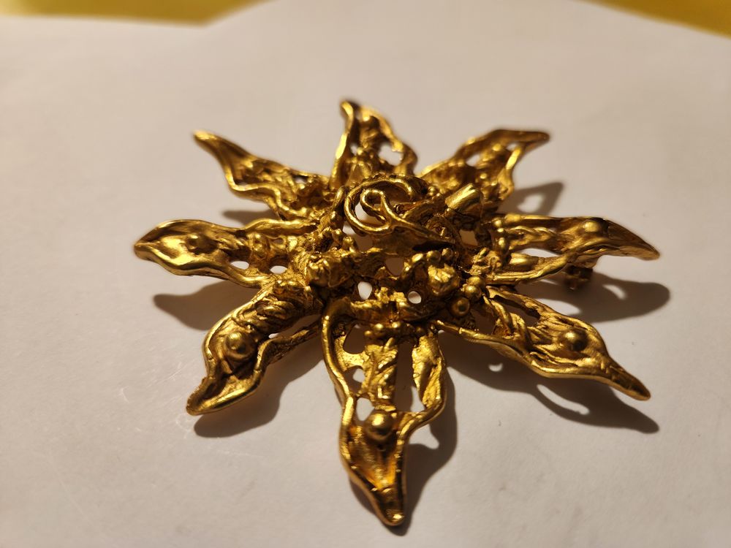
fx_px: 486
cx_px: 366
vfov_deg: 58.9
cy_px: 274
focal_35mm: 23
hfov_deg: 73.9
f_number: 1.8
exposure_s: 1/50
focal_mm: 5.4
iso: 250
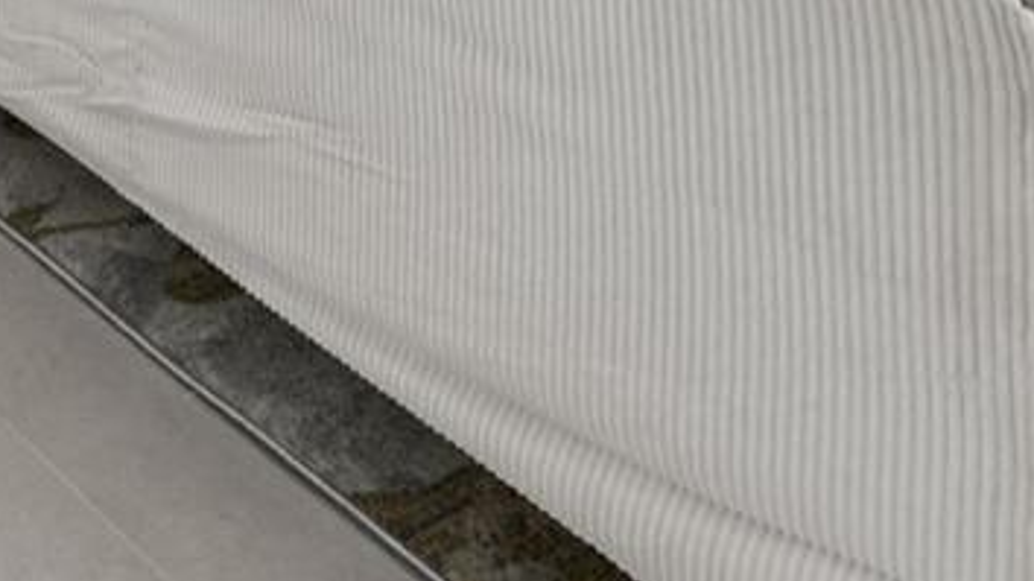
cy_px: -853
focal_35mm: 71
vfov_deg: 12.7
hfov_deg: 29.7
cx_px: 499
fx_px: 1946
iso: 100
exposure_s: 1/8
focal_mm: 10
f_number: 7.1
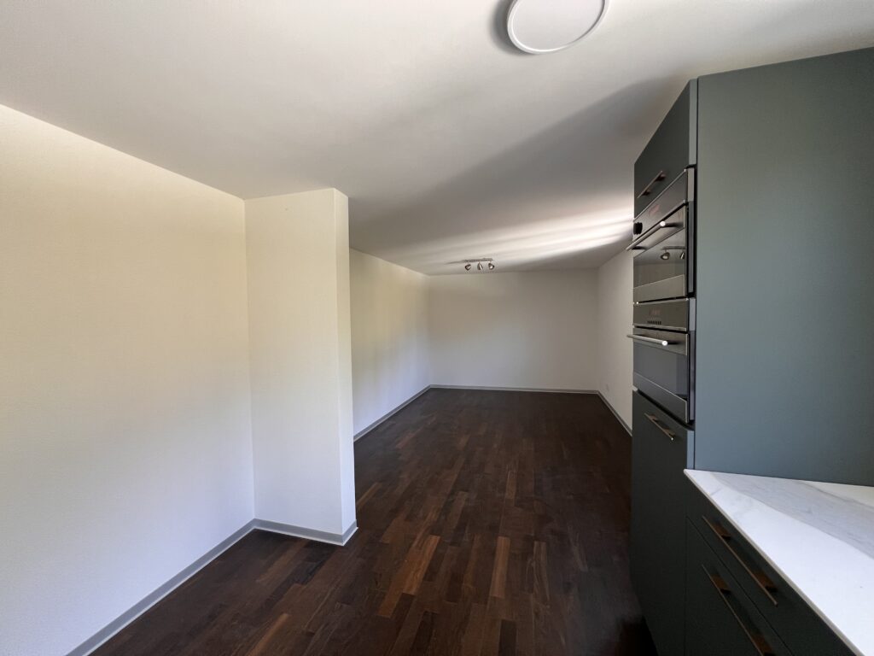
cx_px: 437
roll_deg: +0.8
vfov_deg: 89.9
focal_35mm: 13
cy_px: 328
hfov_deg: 106.2
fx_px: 328
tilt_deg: -2.4
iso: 160
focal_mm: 1.57
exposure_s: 1/99
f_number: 1.8
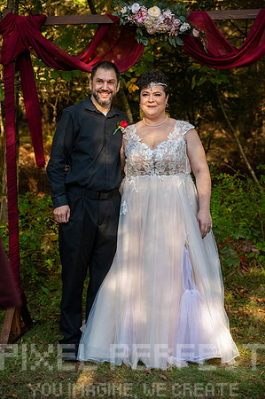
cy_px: 200
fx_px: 764
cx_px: 132
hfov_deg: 19.7
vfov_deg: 29.3
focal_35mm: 69
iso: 6400
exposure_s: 1/4000
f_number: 4
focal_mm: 69
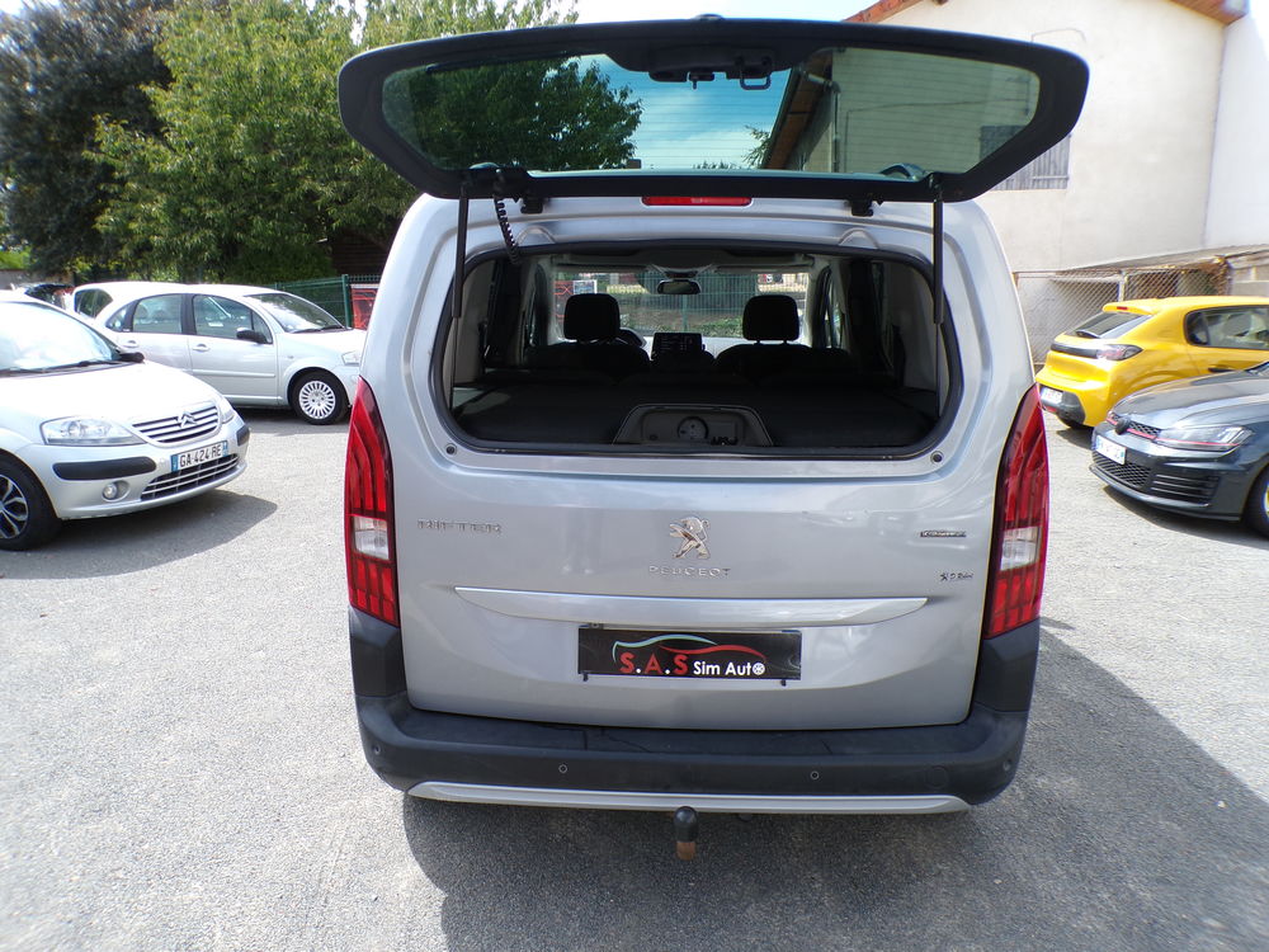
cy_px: 476
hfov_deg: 71.6
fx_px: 880
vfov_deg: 56.8
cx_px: 634
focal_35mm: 24
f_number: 4.4
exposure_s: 1/210
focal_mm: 4.3
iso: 100
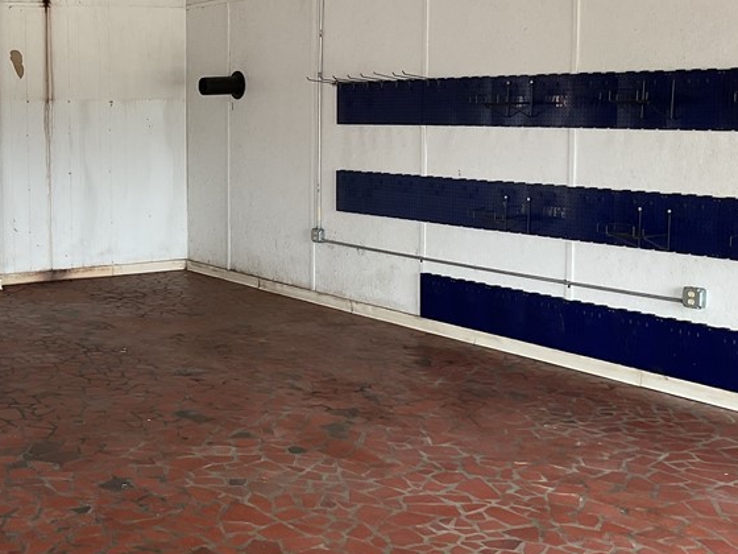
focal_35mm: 53
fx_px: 1130
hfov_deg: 34.3
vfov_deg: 27.4
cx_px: 79
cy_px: 208
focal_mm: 3
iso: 40
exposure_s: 1/120
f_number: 1.8
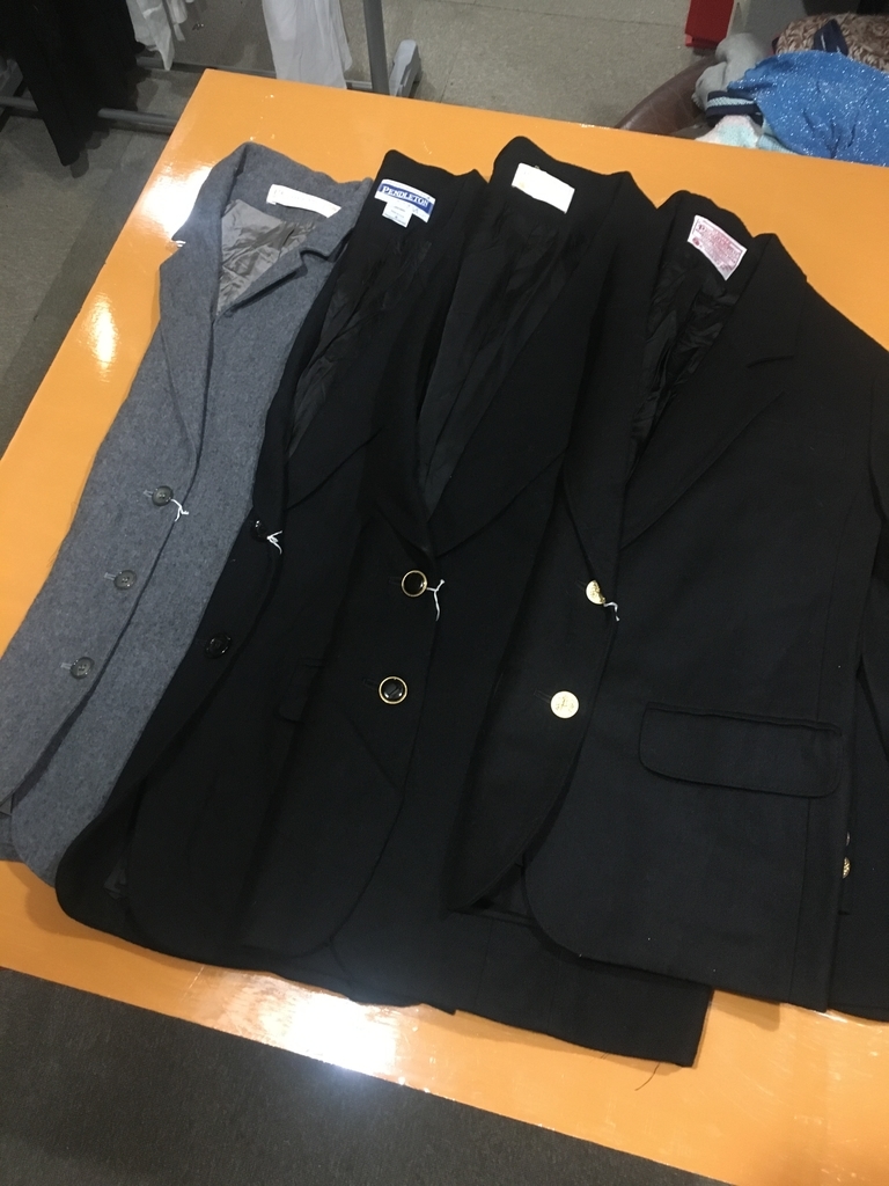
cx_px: 444
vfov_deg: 61.7
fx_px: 993
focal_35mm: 29
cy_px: 593
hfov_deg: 48.2
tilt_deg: -63.8
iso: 400
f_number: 2.2
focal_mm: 4.15
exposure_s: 1/15
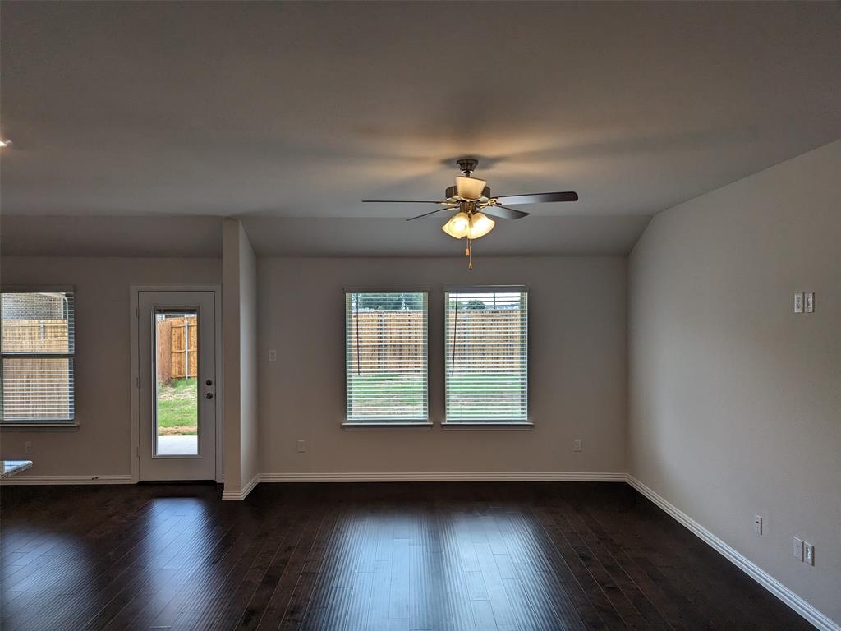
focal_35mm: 24
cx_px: 420
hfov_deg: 71.6
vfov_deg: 56.8
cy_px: 316
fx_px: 583
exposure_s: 1/357
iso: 42
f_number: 1.85
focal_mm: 6.81
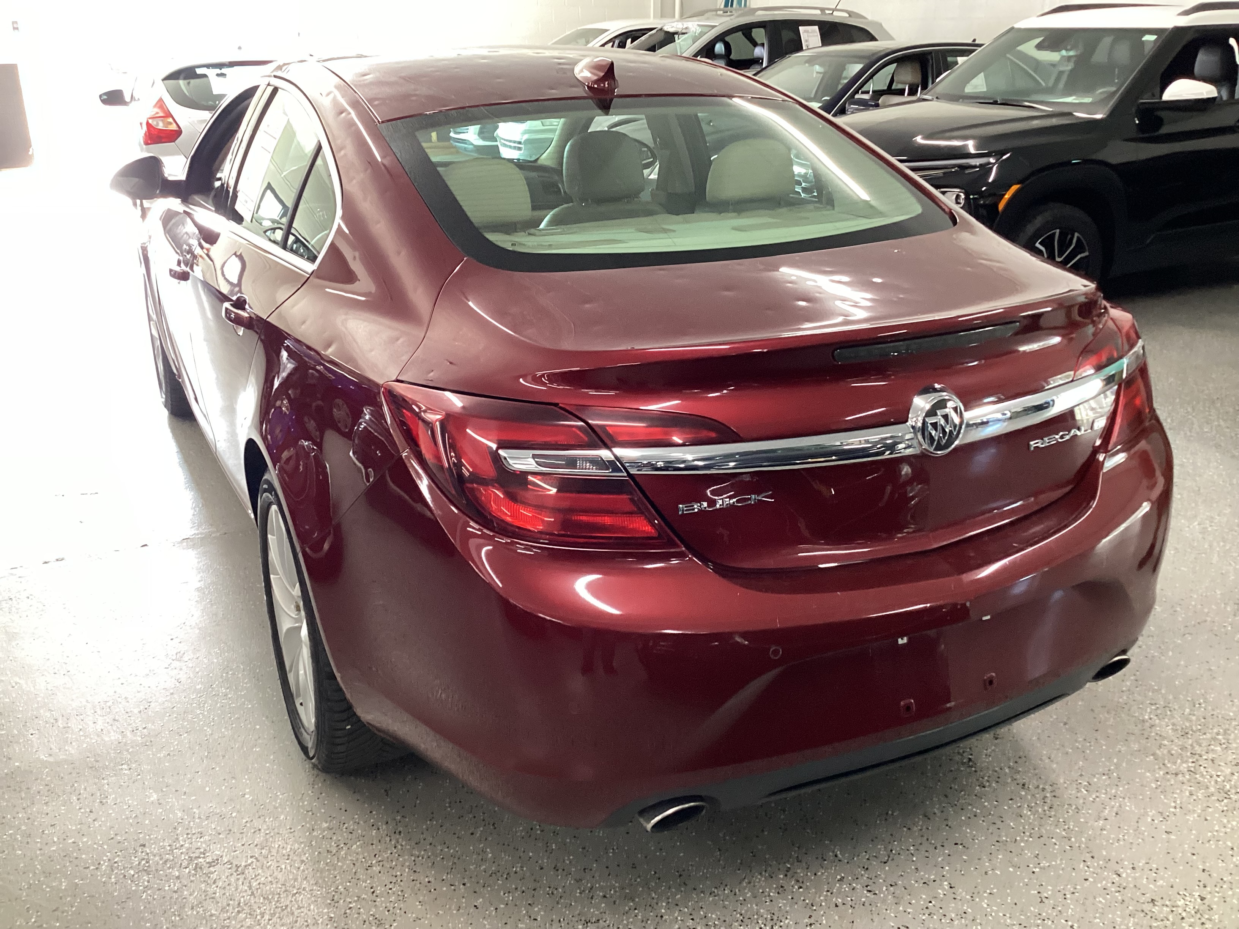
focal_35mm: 31
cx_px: 620
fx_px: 1110
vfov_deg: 45.4
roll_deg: -0.8
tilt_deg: -22.7
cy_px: 464
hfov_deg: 58.4
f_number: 2.4
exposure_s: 1/60
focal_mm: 3.3
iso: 200
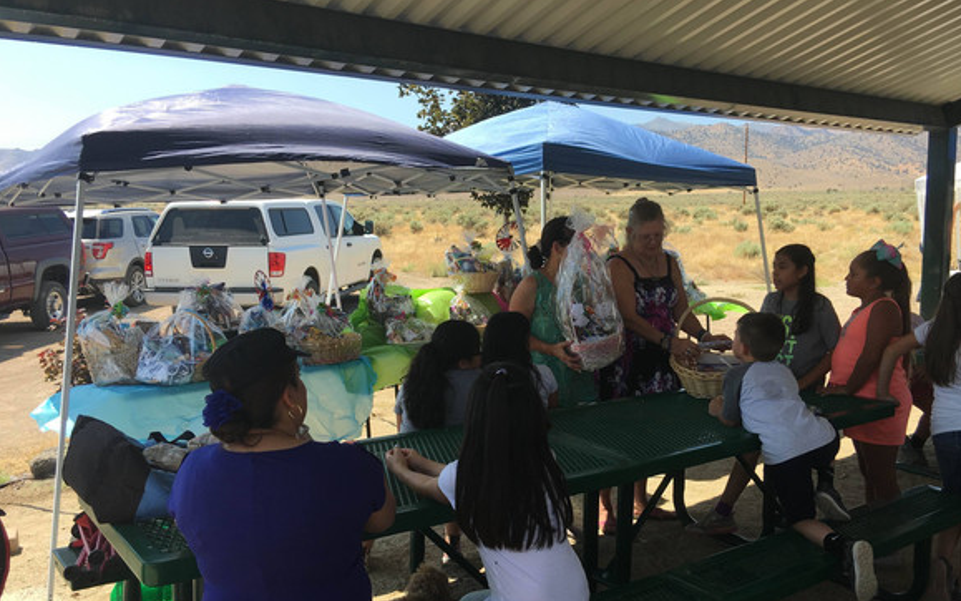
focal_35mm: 34
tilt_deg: -6.1
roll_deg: -0.1
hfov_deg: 56.6
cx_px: 515
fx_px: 891
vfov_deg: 37.3
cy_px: 327
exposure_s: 1/793
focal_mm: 4.15
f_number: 2.2
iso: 25
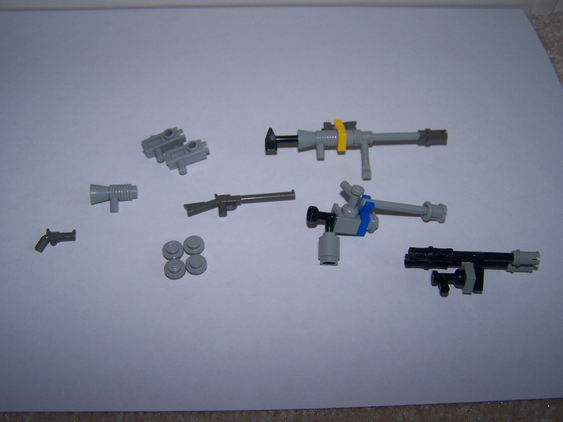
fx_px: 618
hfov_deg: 49.0
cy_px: 211
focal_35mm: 38
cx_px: 282
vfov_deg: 37.7
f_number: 2.8
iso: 80
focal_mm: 6.3
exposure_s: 1/50
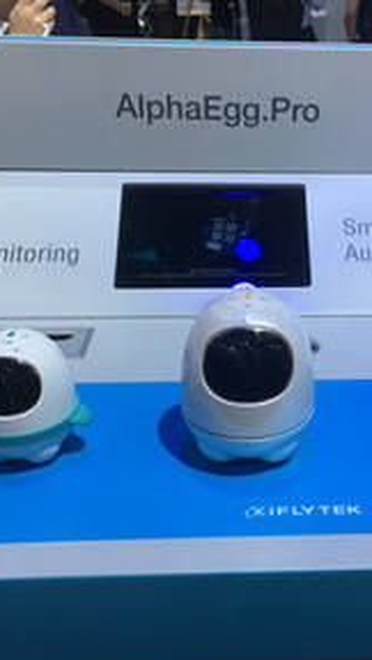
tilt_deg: -27.4
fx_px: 770
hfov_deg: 26.8
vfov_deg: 46.4
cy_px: 327
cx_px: 282
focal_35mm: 44
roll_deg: -0.4
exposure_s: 1/120
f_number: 2.2
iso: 40
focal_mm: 4.15
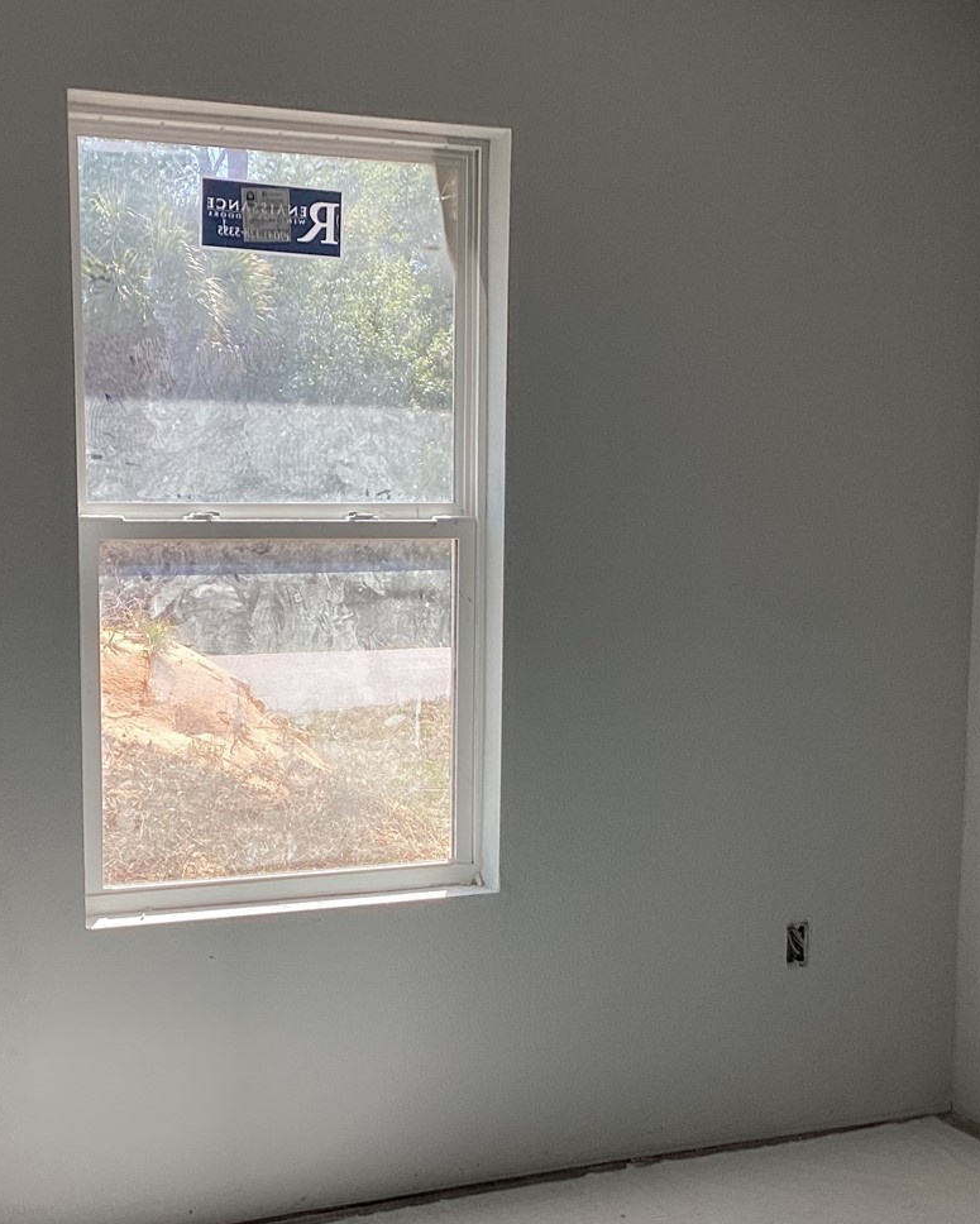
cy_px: 718
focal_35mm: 50
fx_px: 1812
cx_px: 358
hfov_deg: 30.1
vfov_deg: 37.2
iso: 25
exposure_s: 1/125
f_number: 2.4
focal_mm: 3.3
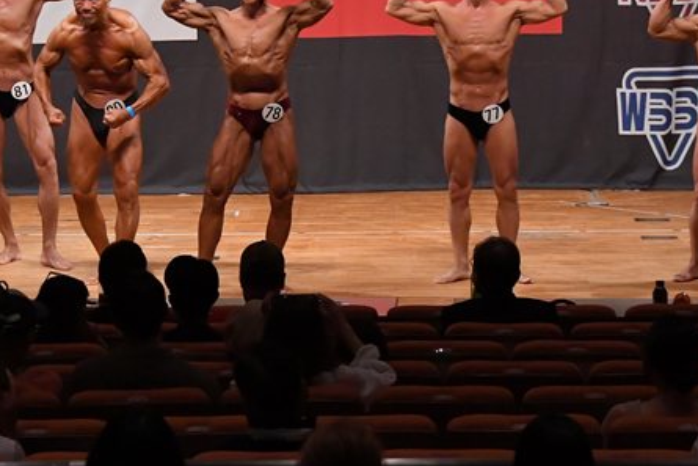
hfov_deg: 9.6
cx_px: 269
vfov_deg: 6.4
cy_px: 100
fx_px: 4150
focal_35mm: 214
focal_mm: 82
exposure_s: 1/400
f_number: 5.6
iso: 6400
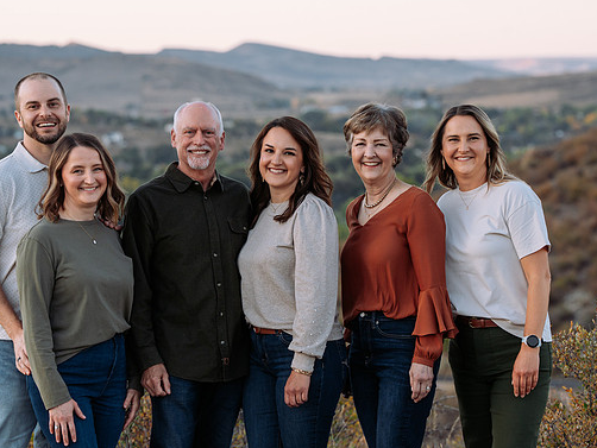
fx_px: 3106
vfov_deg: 8.3
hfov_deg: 11.0
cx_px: 262
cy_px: 226
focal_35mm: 180
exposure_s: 1/160
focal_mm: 144
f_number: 5.6
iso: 500
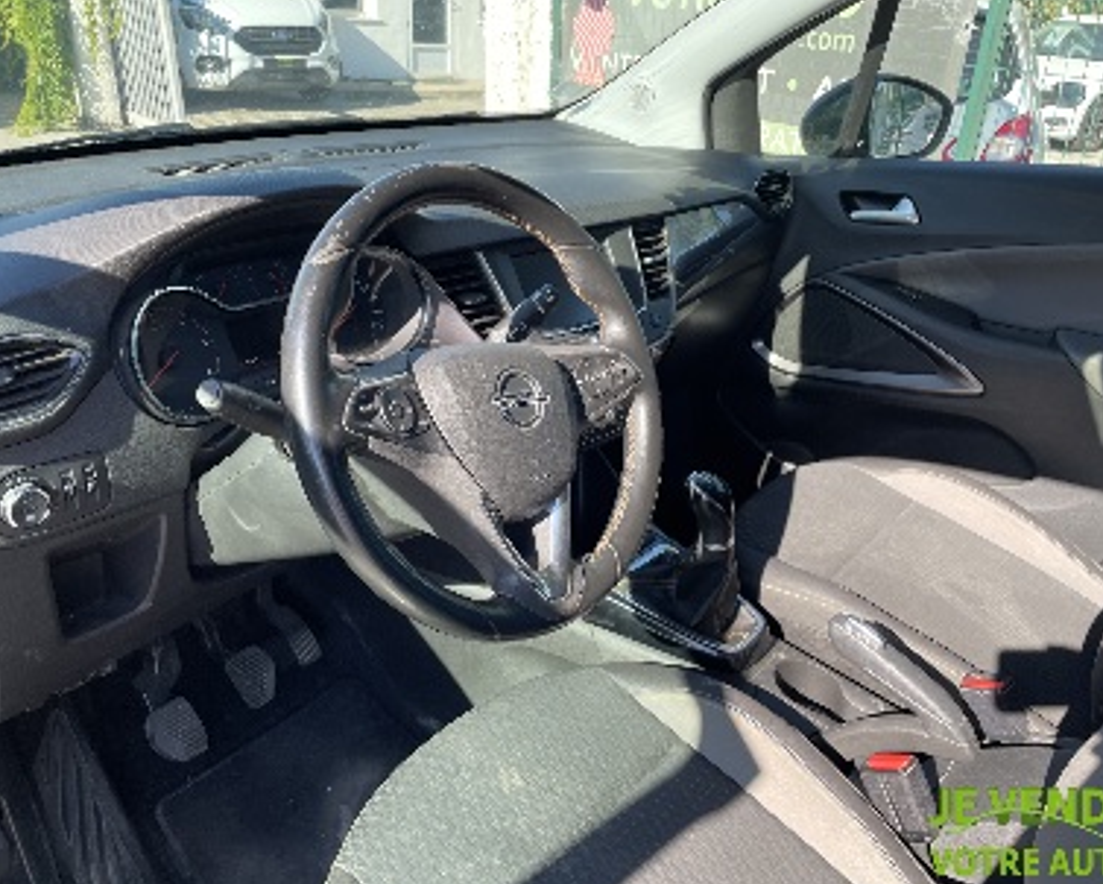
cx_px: 547
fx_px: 915
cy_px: 442
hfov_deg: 62.2
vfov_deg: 51.6
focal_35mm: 28
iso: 32
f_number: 1.6
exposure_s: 1/487
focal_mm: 4.2
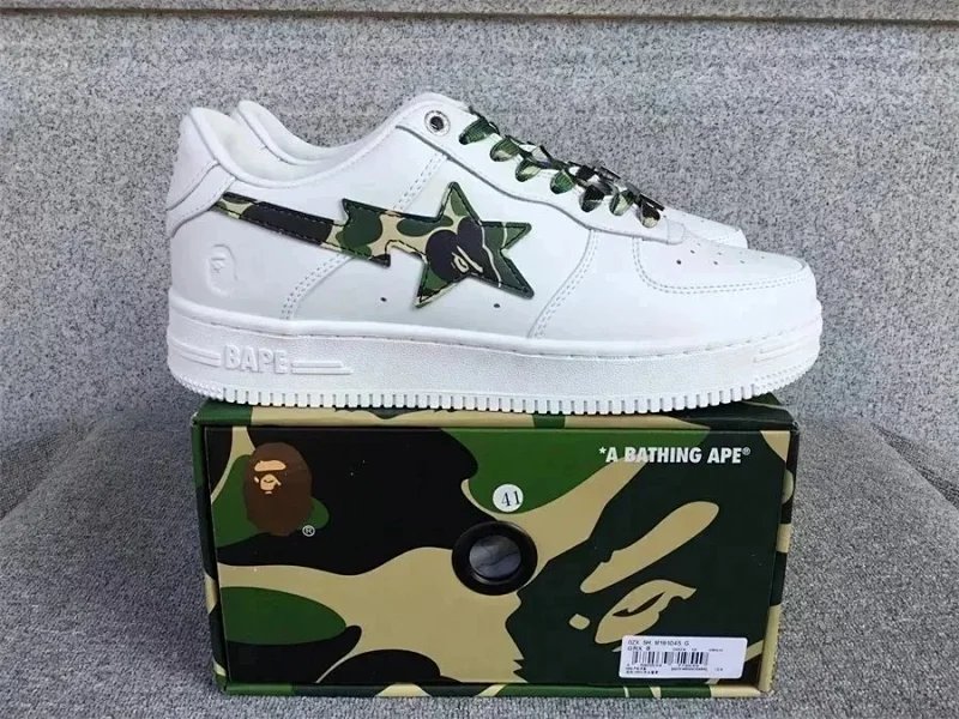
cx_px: 480
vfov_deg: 45.4
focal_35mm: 31
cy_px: 360
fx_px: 859
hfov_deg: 58.4
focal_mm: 3.3
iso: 25
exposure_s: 1/734
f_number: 2.4
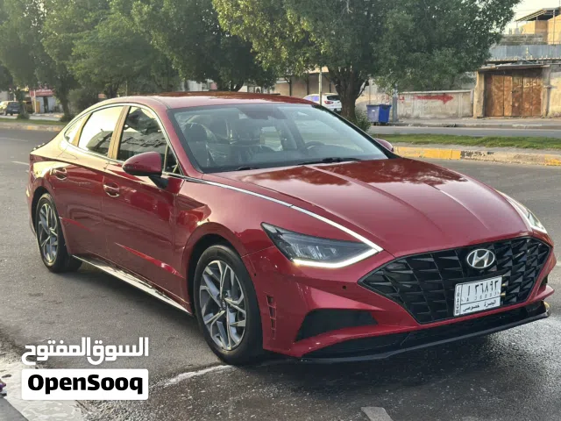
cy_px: 210
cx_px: 280
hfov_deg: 39.7
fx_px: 778
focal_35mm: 48
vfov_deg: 30.3
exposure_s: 1/395
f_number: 1.78
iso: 80
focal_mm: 6.86
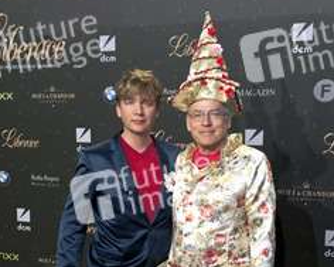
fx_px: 692
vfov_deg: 21.2
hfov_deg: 27.1
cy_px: 261
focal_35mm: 70
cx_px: 185
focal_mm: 44
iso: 1250
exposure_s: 1/100
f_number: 5.6
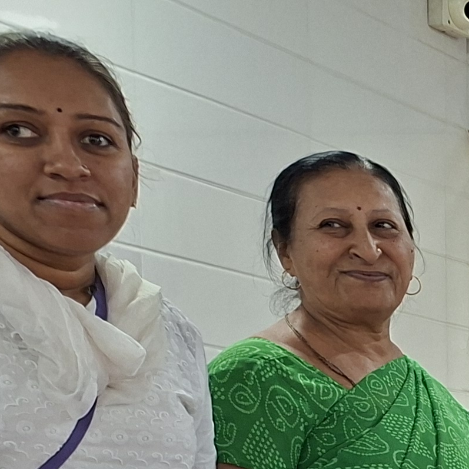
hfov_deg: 12.9
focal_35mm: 102
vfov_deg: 15.3
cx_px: 1134
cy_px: 769
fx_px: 1564
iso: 250
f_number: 1.8
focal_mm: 5.54
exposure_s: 1/50
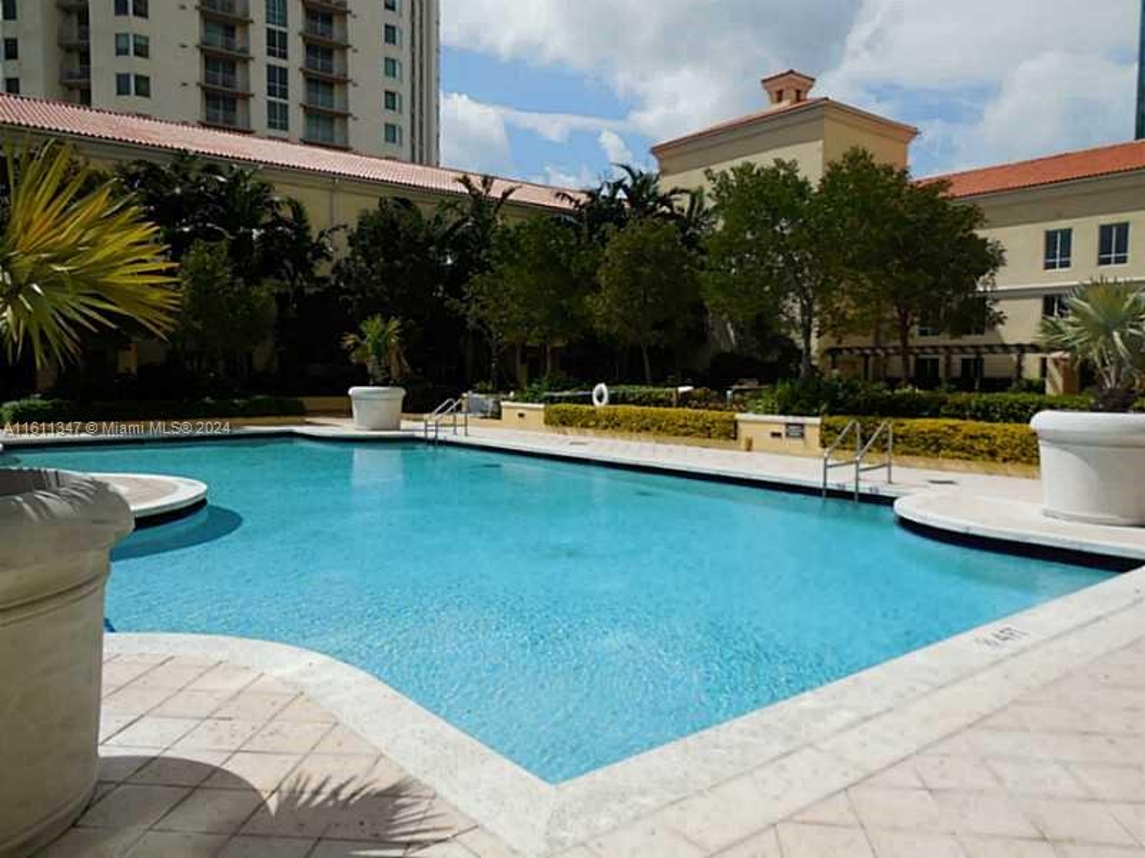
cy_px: 429
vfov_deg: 54.9
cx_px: 572
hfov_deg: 69.4
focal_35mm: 25
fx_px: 827
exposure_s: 1/800
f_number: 6.2
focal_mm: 4.5
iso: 125
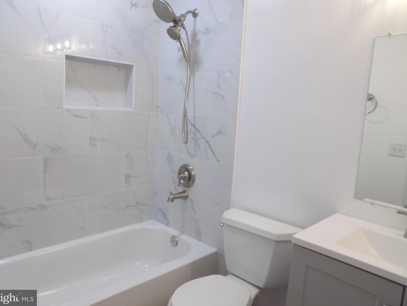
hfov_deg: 69.4
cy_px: 148
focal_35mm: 25
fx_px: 294
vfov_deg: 54.9
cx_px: 197
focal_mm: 4.3
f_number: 3.1
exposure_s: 1/30
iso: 100
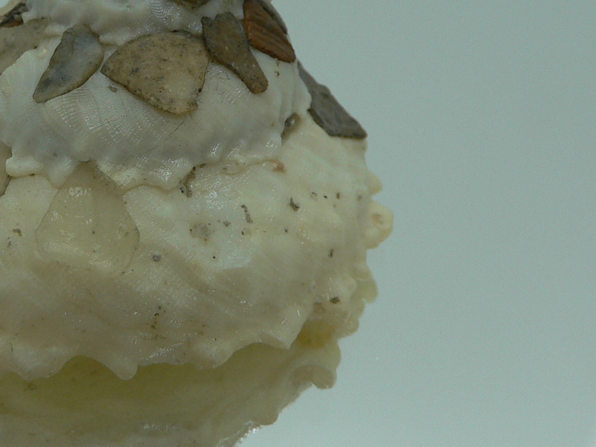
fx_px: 1068
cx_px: 114
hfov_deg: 30.4
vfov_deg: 23.6
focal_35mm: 62
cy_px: 168
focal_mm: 4.6
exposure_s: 1/60
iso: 80
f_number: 2.8
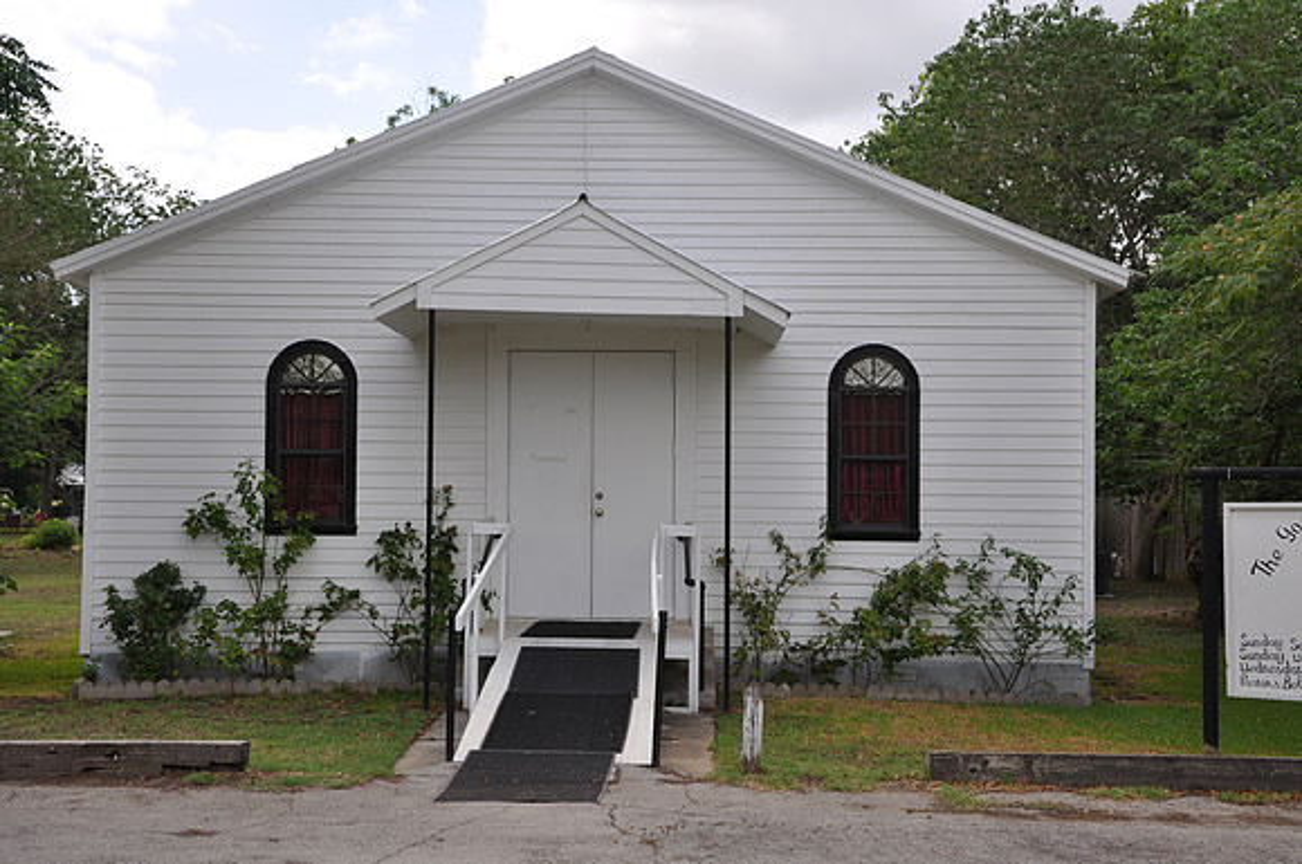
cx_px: 651
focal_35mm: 52
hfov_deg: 37.9
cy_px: 432
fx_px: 1896
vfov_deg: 25.7
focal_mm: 35
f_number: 9
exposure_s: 1/80
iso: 200
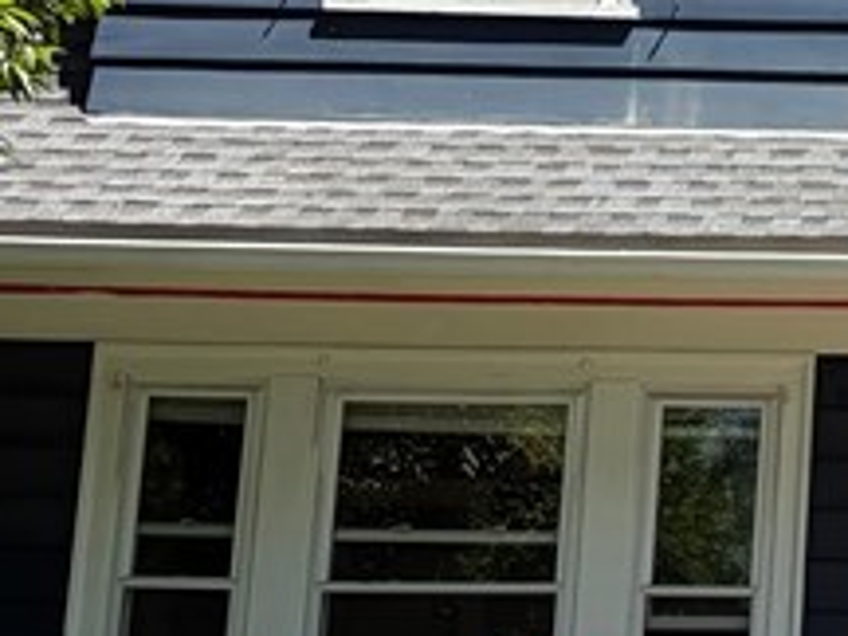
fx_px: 3013
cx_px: 1343
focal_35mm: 123
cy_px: 185
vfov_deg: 12.0
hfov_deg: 14.7
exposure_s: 1/1587
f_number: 1.6
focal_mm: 5.96
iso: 50
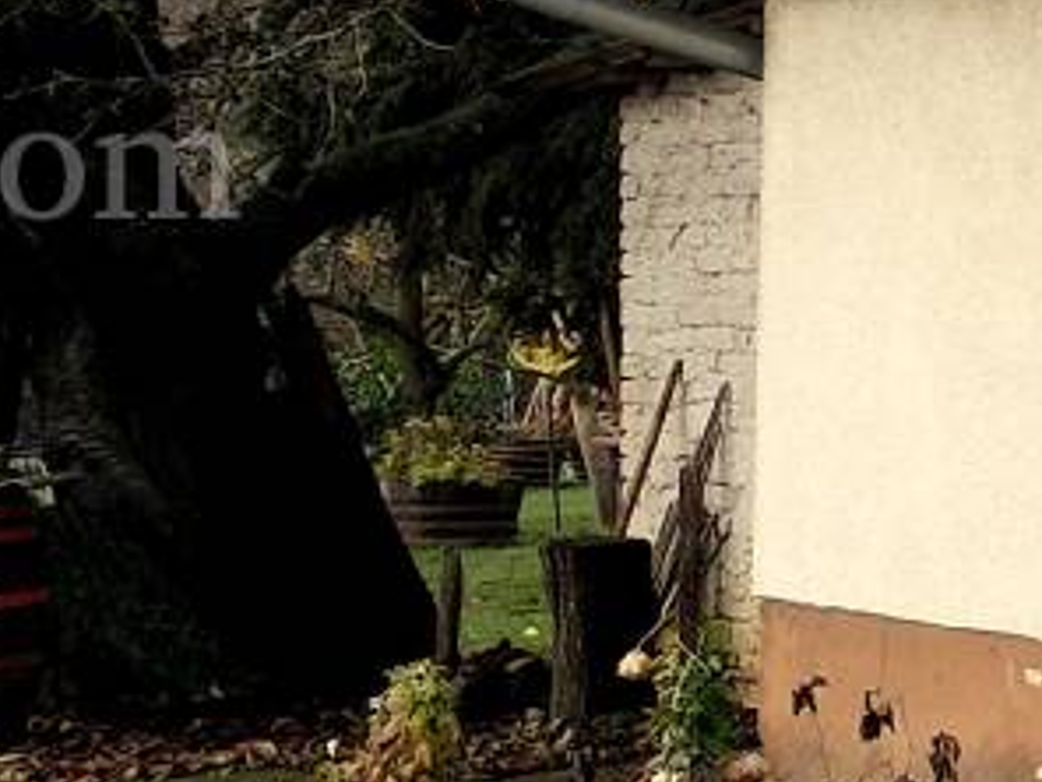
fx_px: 5659
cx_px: 3073
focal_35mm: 188
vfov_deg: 7.9
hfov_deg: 8.8
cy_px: 39
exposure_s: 1/594
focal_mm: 4.75
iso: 100
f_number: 1.8
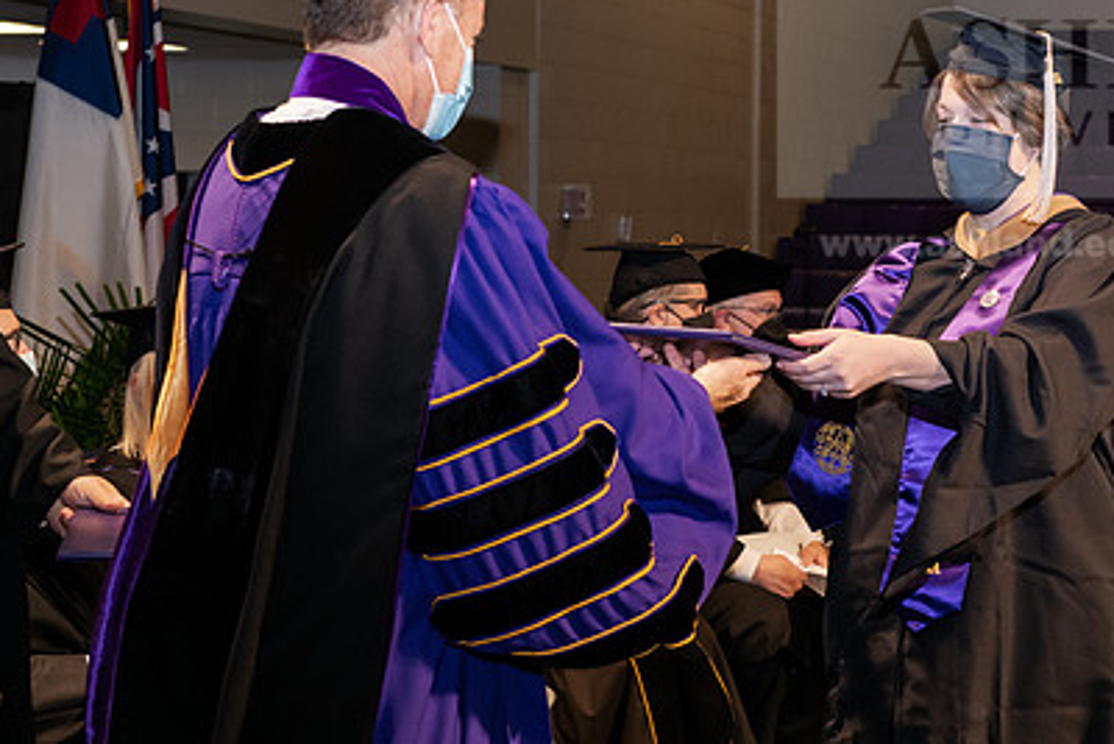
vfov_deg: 15.7
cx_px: 693
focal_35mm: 87
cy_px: 302
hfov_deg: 23.3
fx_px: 2693
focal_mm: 60
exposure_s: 1/200
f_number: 6.3
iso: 1600
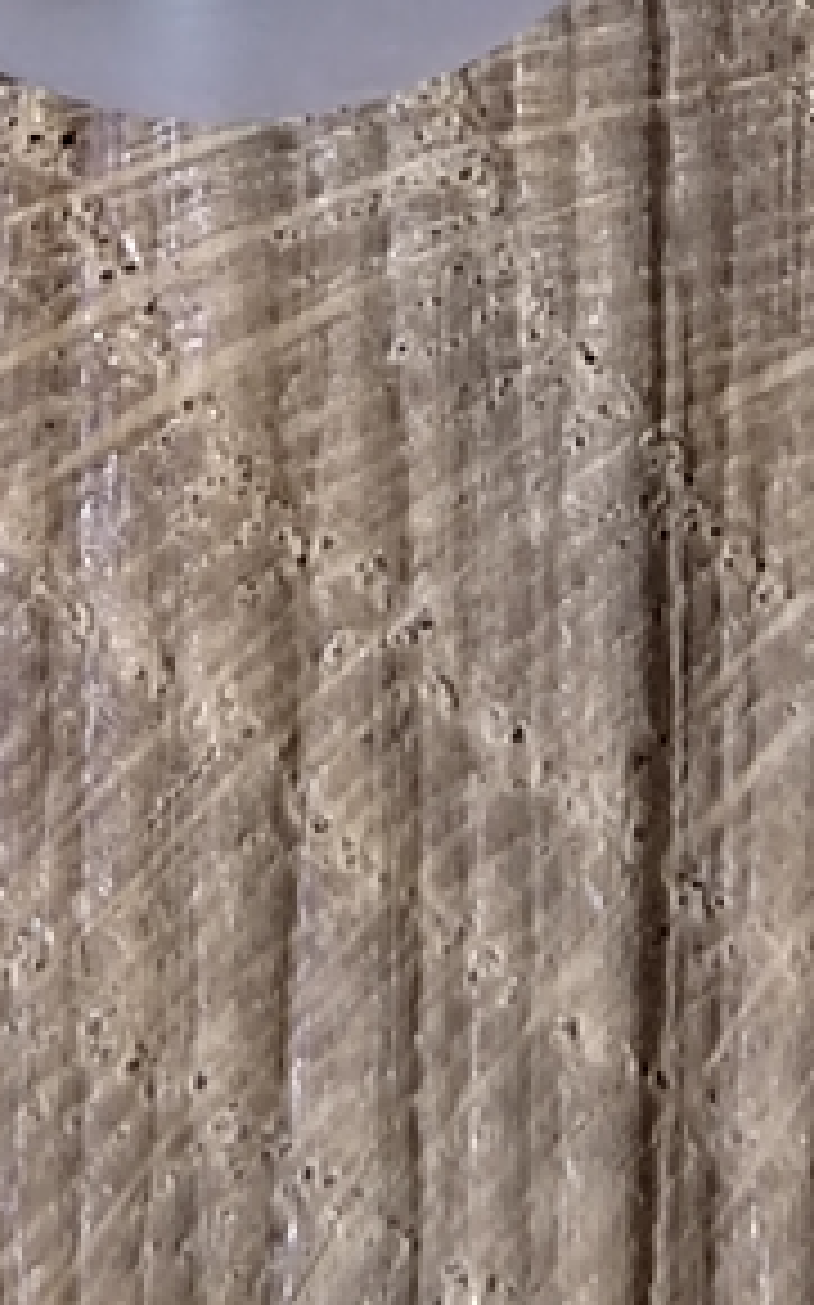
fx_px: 5969
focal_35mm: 168
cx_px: 142
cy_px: -583
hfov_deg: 7.8
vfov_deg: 12.0
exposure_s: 1/33.3
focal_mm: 5.52
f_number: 1.9
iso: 3969
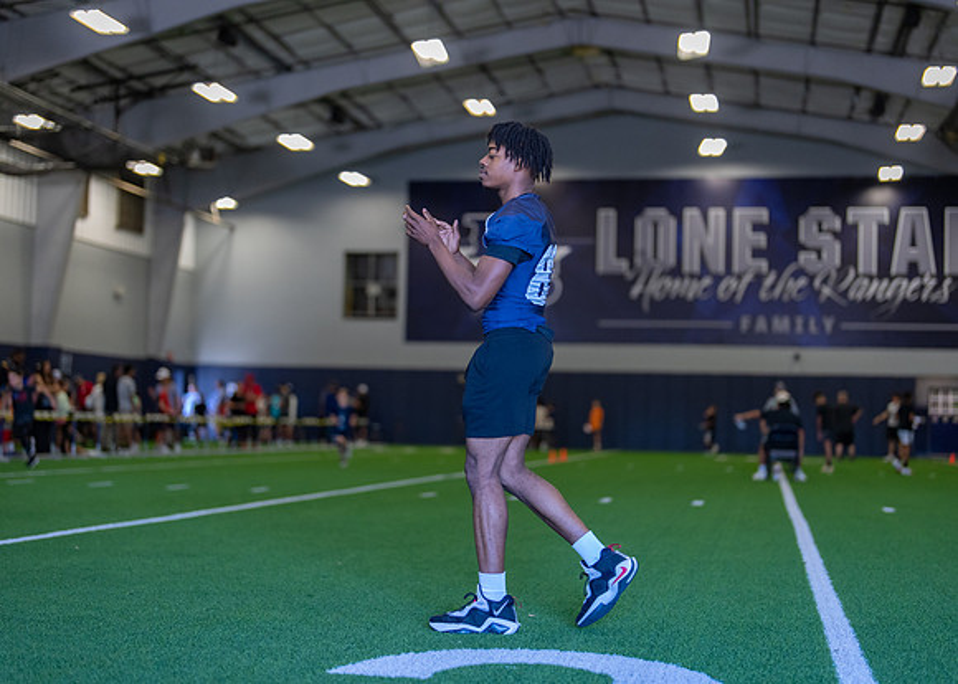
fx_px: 1458
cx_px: 479
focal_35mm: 54
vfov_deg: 26.4
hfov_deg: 36.4
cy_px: 342
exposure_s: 1/1250
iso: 1600
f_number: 1.2
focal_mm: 50
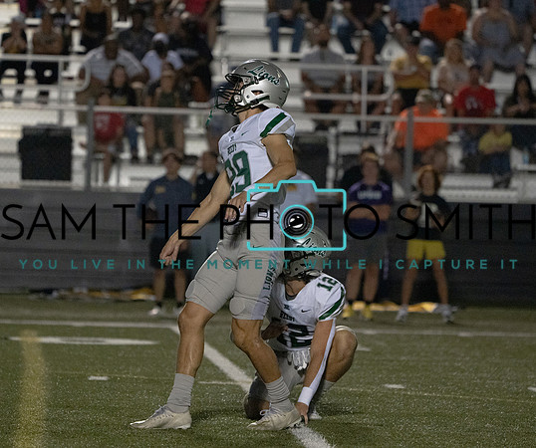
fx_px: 5335
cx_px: 256
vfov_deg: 4.8
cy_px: 225
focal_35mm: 330
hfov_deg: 5.8
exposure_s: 1/1000
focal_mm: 282
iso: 16000
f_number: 5.6
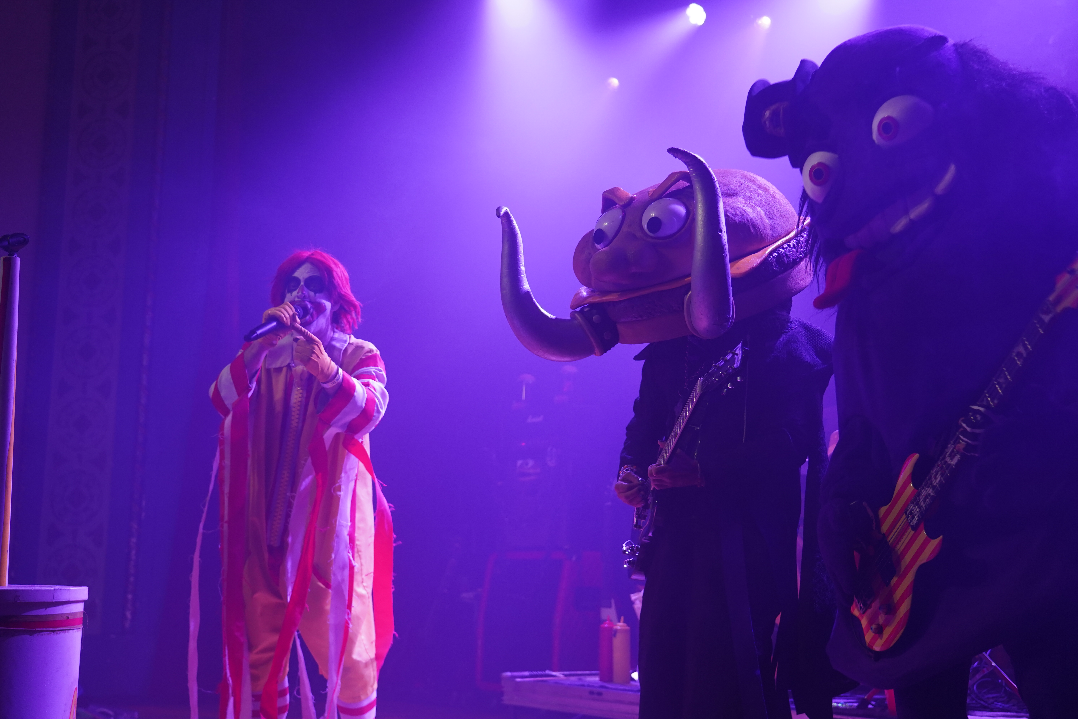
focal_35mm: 46
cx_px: 539
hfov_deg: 42.7
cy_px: 360
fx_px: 1377
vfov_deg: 29.2
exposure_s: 1/160
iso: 1250
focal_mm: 46
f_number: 4
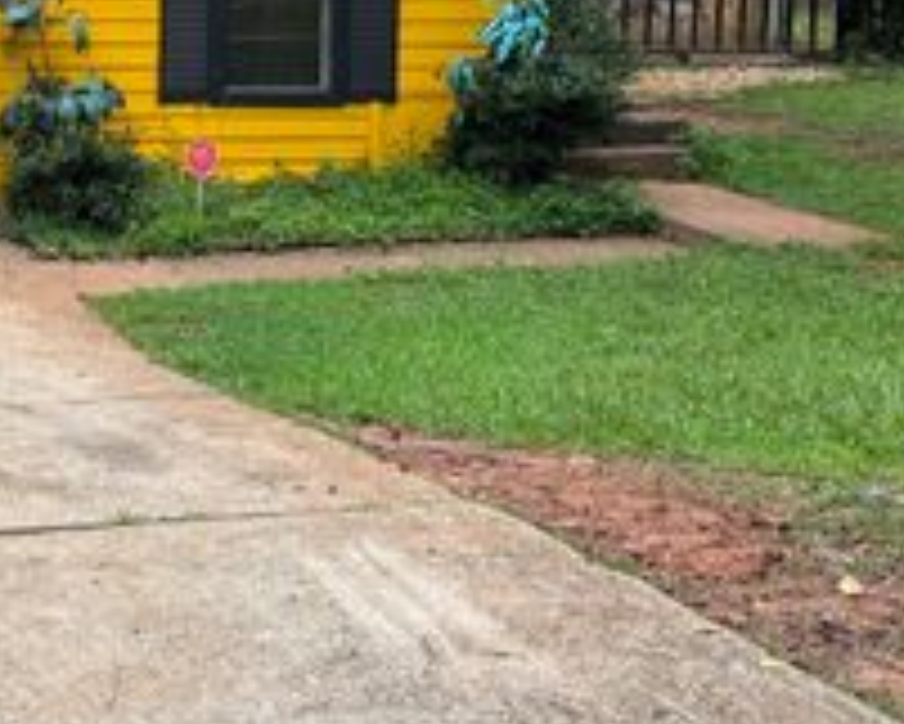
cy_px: 34
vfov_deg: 23.4
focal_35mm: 63
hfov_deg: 27.9
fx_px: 1686
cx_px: -36
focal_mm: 5.96
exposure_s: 1/608
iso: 50
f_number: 1.6
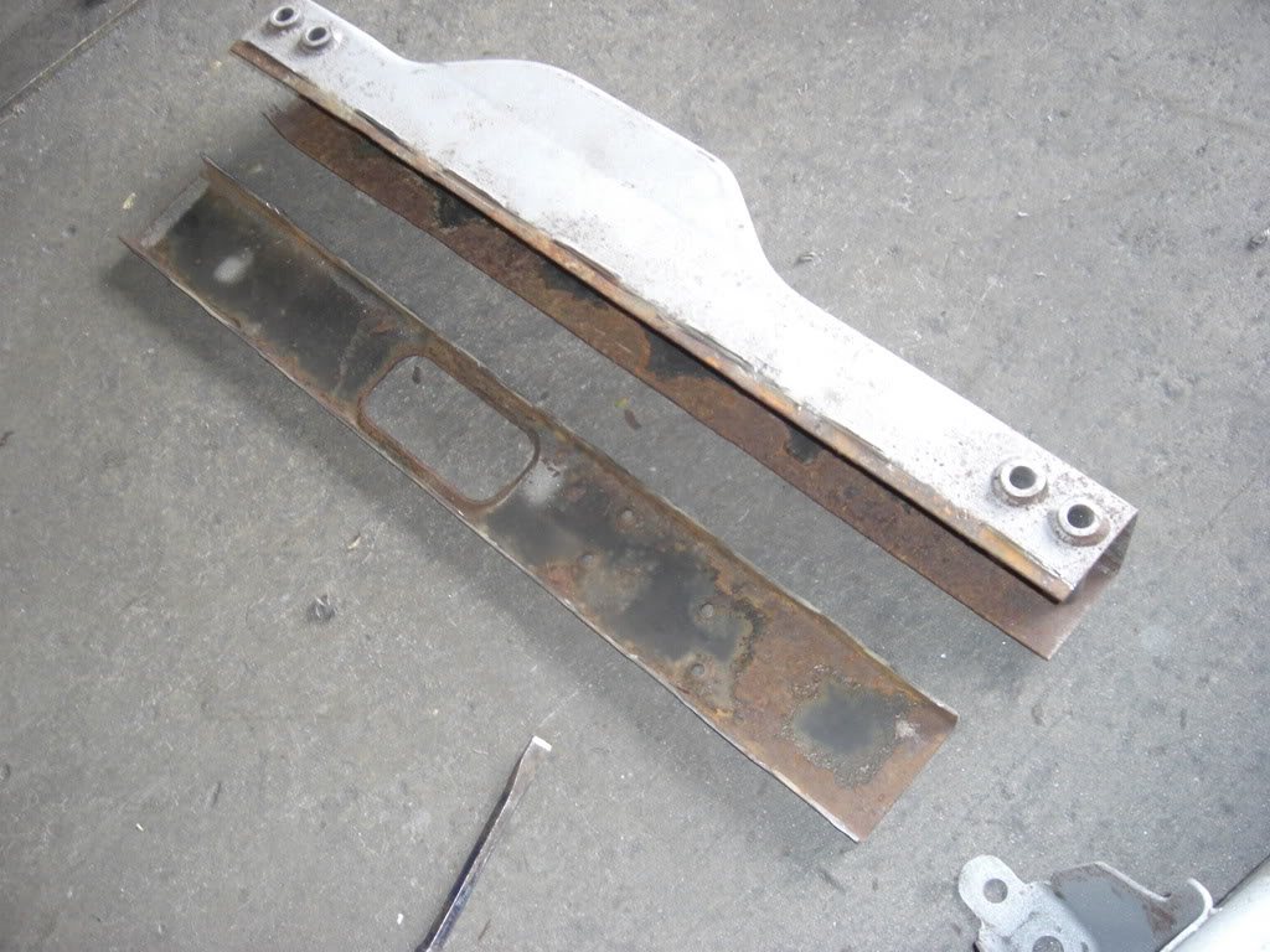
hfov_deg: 49.0
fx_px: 1394
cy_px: 476
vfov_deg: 37.7
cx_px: 635
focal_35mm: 38
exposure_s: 1/30
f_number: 2.8
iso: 200
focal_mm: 7.9
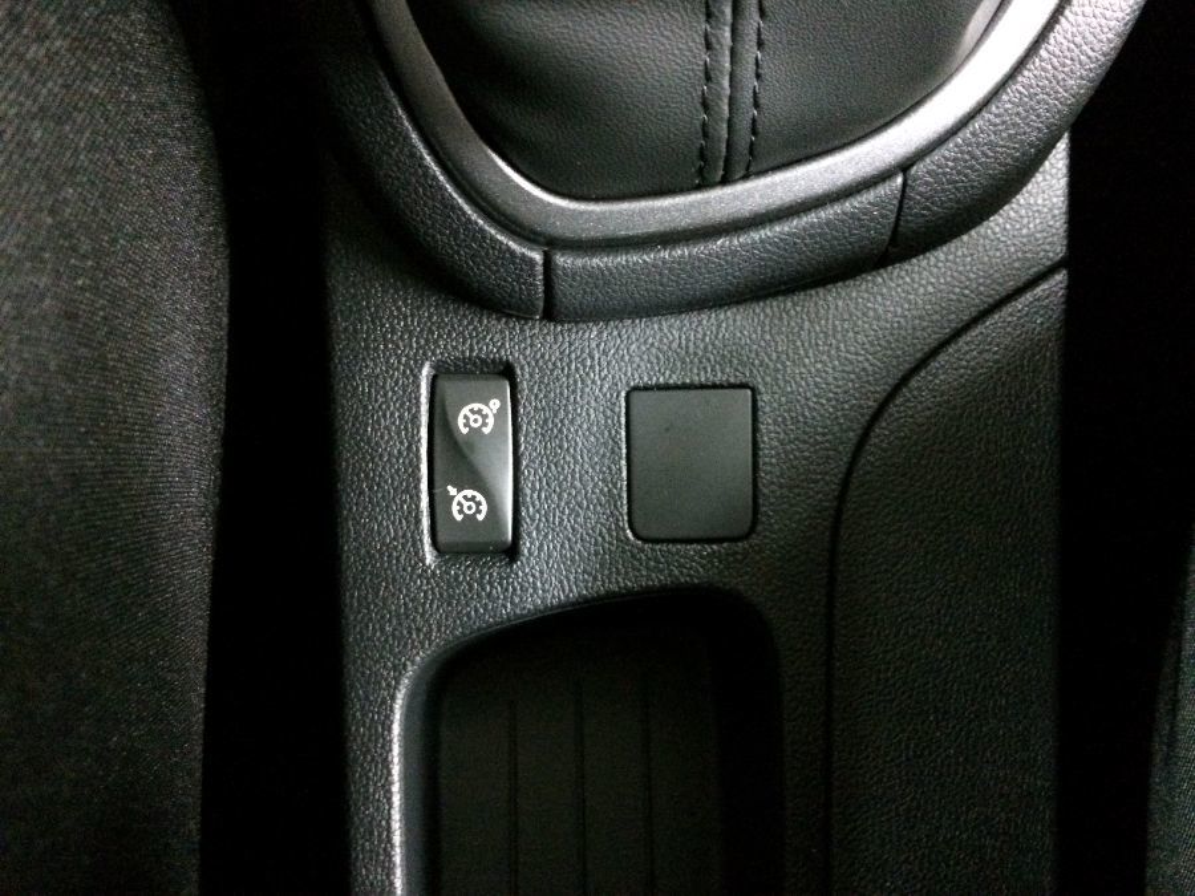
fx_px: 1001
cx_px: 598
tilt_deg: -80.0
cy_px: 448
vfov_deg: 48.2
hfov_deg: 61.7
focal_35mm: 29
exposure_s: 1/17
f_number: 2.2
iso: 1250
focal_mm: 4.15
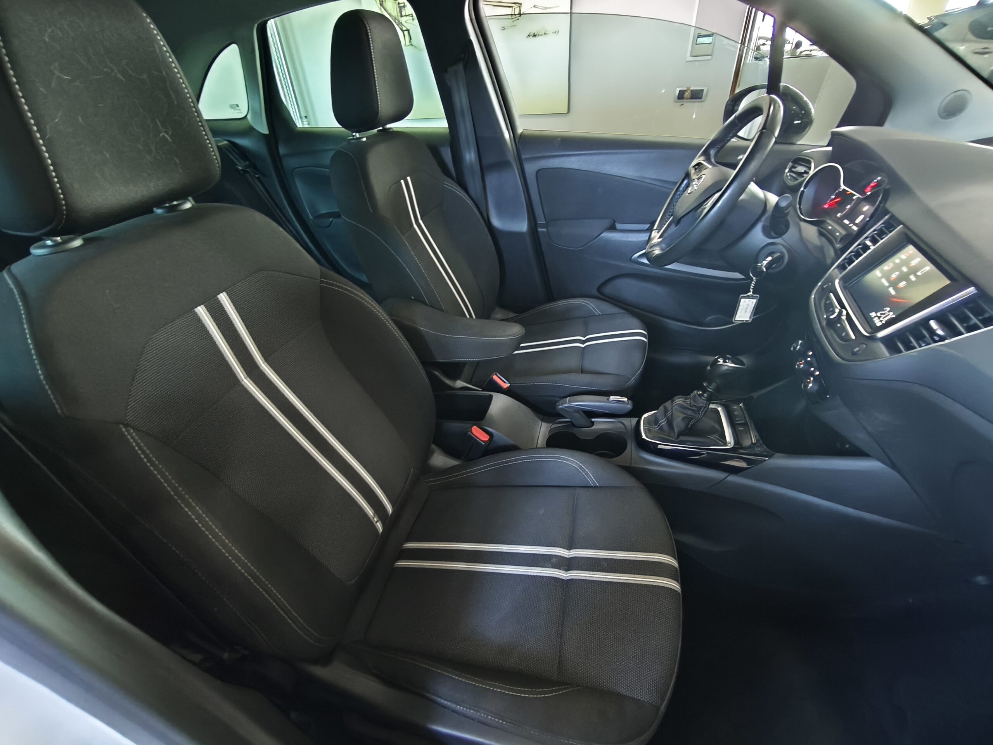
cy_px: 372
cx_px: 496
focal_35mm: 15
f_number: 2.2
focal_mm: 1.91
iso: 1600
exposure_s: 1/11.1
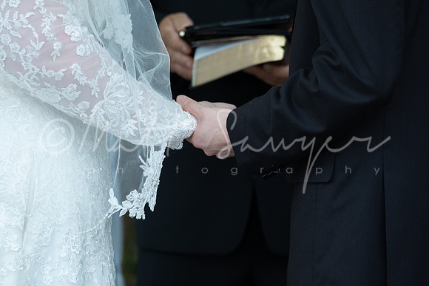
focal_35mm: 468
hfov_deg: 4.4
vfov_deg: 2.9
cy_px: 143
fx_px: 5578
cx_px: 214
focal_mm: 312
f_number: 5.2
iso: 800
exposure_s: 1/800
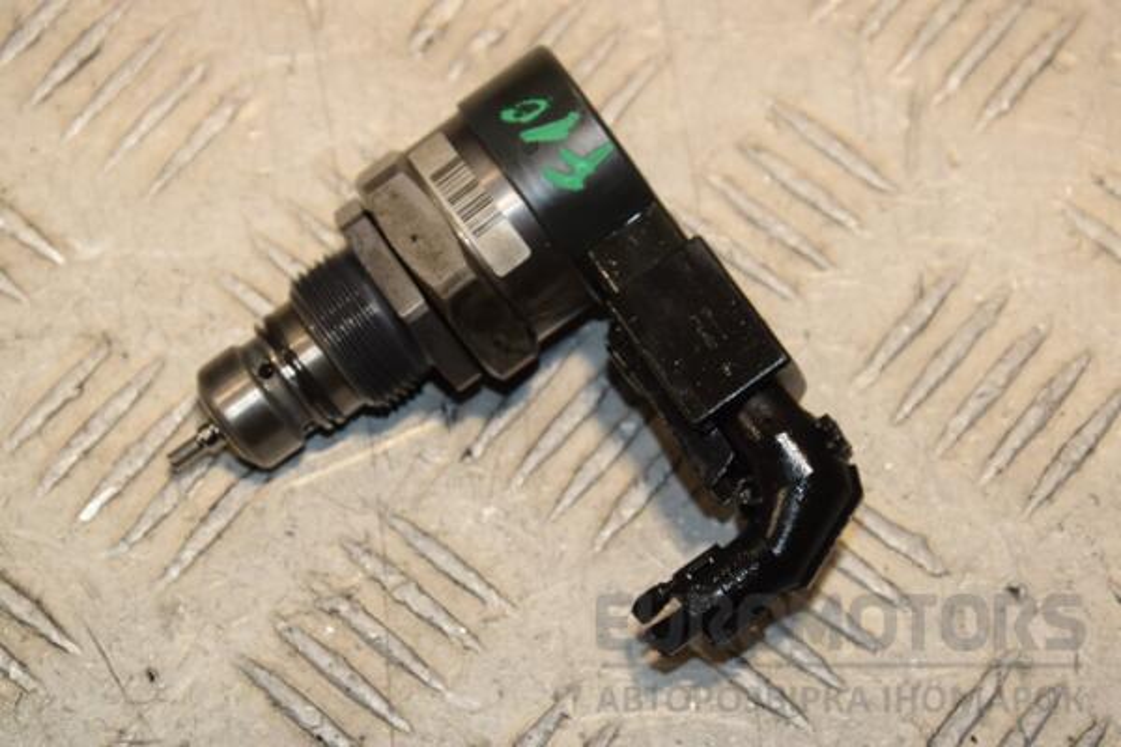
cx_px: 560
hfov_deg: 14.9
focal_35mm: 138
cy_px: 374
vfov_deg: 9.9
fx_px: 4297
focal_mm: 92
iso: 800
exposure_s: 1/200
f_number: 9
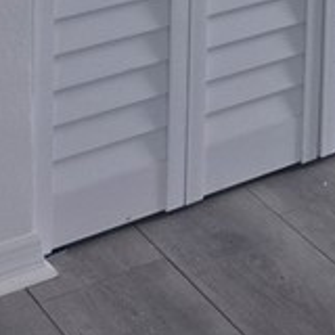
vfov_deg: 12.1
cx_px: 735
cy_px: -310
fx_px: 1423
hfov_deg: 11.6
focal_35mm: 130
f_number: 1.7
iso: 50
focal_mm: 6.3
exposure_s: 1/359
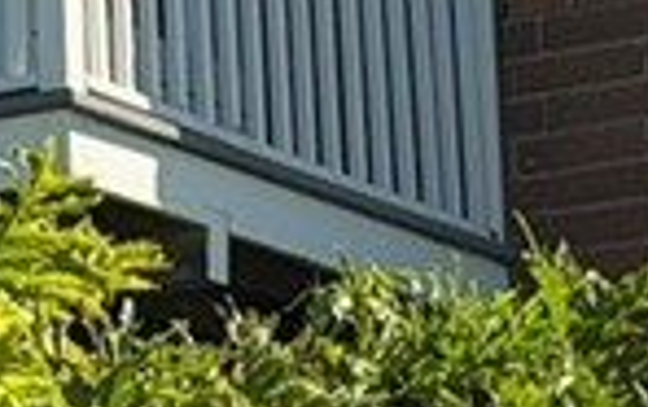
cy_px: -565
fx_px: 6208
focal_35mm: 351
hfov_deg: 5.9
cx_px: -412
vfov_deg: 3.7
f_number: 1.78
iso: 64
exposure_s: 1/4587
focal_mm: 6.76
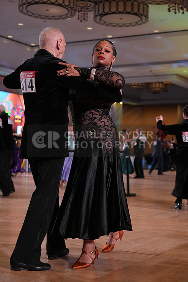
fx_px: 470
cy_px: 141
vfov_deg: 33.4
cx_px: 94
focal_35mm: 60
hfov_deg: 22.6
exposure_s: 1/500
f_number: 4
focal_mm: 60
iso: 2000
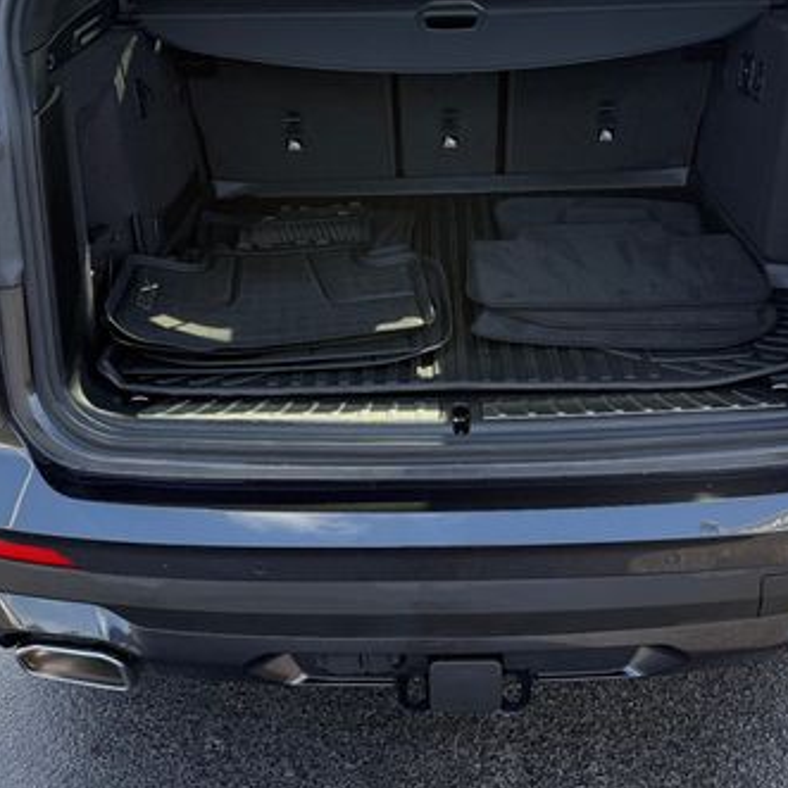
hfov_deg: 40.9
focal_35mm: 41
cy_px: 221
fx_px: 1056
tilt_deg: -18.6
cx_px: 433
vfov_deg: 40.1
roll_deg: +1.4
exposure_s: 1/796
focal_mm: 6.76
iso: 100
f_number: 1.78
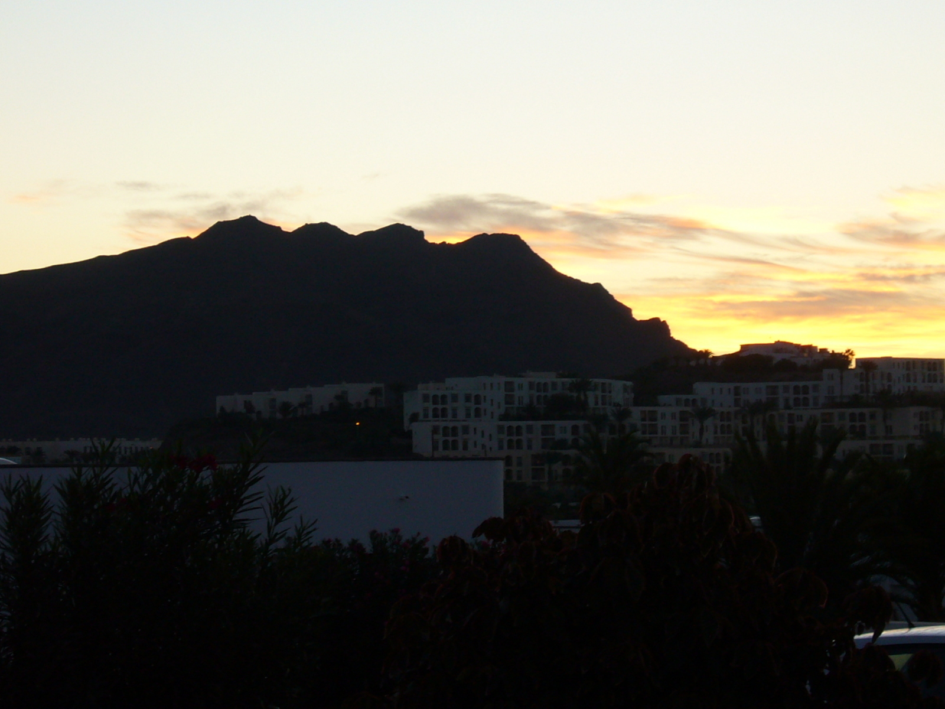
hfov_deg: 18.0
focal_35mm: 109
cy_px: 354
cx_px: 472
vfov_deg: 13.6
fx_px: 2976
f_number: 4.8
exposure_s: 1/25
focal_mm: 13.2
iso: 80
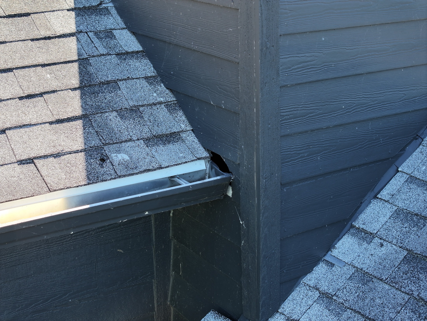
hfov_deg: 27.8
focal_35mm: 70
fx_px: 863
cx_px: 214
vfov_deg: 21.0
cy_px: 160
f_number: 2.8
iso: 100
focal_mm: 19.35
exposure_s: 1/100
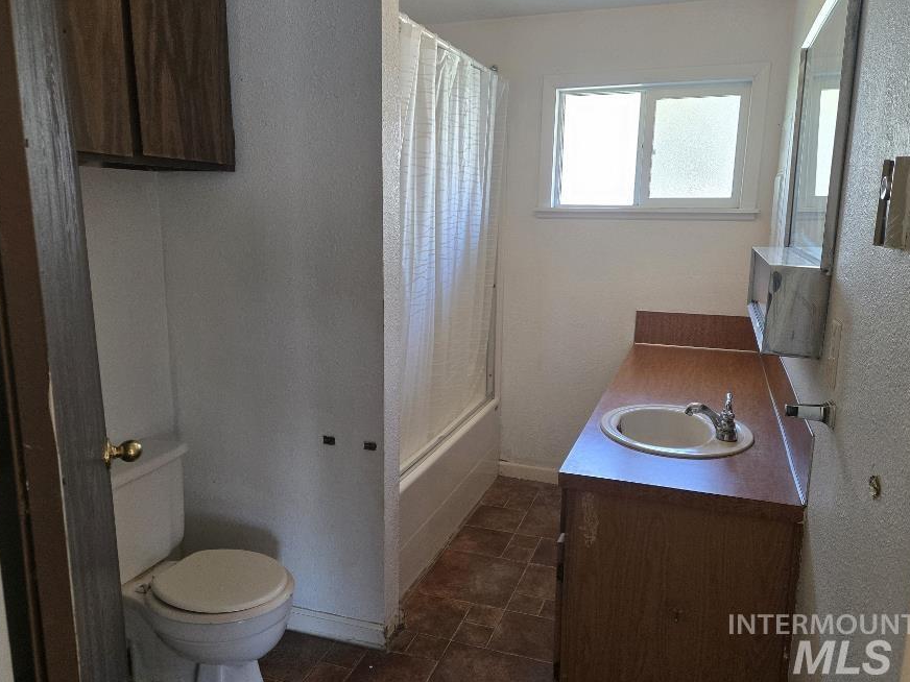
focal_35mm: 27
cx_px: 435
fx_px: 710
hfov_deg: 65.3
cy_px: 333
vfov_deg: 51.3
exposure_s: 1/120
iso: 250
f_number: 1.8
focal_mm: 5.4
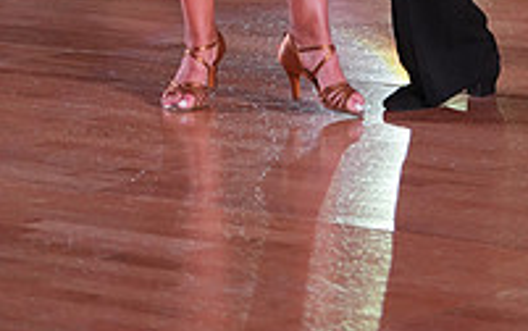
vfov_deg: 4.6
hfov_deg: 7.4
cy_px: -328
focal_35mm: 285
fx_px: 4105
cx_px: 353
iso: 1600
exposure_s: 1/800
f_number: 2.8
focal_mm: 97
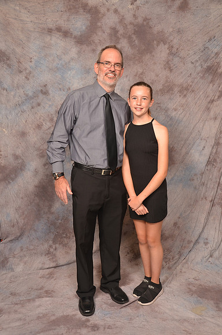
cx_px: 111
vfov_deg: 53.2
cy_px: 168
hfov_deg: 36.7
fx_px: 335
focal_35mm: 36
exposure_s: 1/60
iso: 200
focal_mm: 24
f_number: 5.6
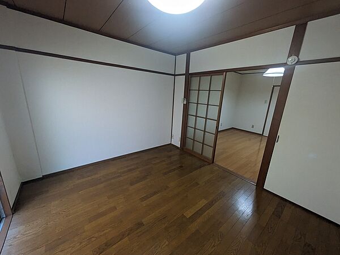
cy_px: 128
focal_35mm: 14
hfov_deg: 102.1
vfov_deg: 85.7
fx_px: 138
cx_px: 170
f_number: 2.2
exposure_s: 1/120
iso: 311
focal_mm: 1.83
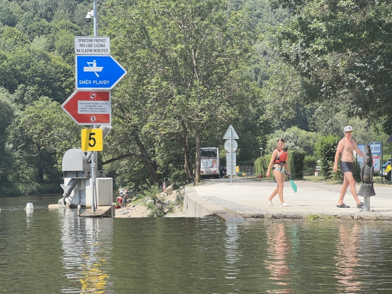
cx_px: 195
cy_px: 155
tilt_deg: +2.2
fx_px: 928
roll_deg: +0.1
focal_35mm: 82
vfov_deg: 18.0
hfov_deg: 23.8
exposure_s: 1/260
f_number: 2.8
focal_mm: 9
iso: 32
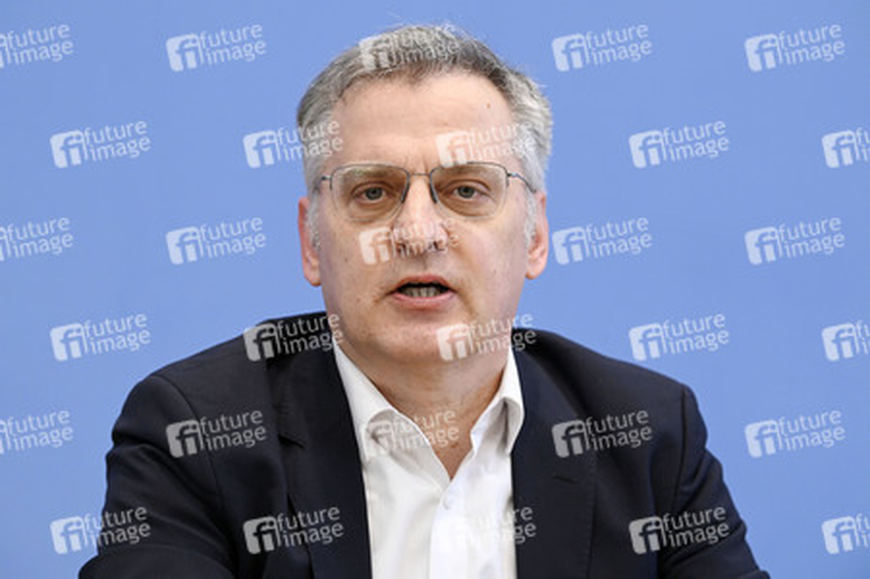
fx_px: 3864
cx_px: 435
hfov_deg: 12.8
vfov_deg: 8.6
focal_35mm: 160
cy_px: 290
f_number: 5
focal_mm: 160
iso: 3200
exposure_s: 1/640
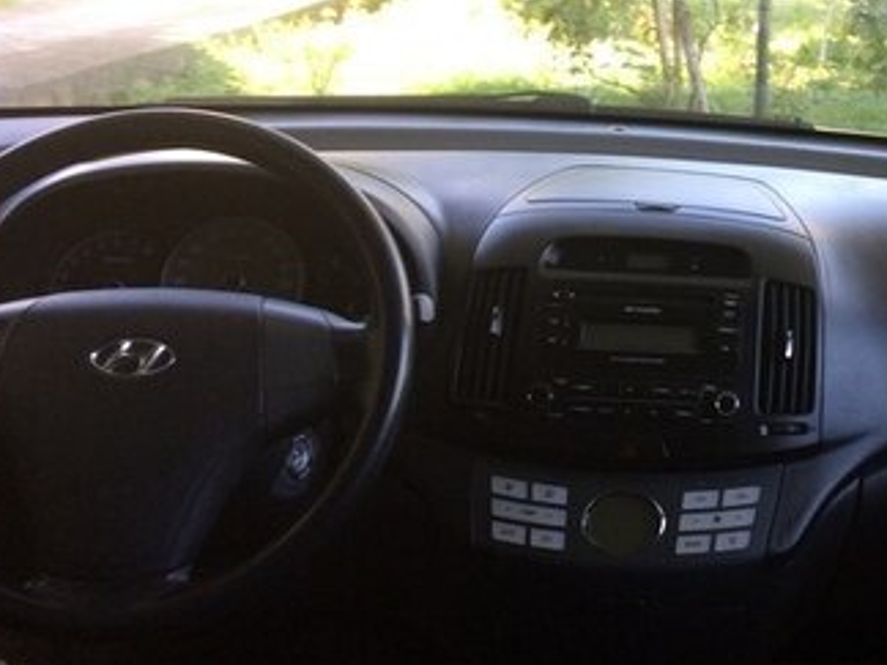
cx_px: 865
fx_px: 1512
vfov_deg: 23.9
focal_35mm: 59
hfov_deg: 30.6
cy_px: 18
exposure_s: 1/50
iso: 40
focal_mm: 4.15
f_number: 2.2
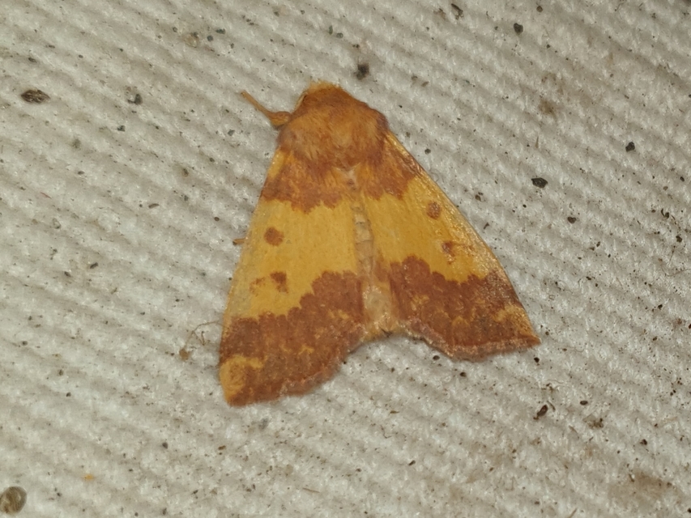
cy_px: 259
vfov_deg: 53.1
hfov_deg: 67.3
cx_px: 346
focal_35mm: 26
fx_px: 519
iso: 50
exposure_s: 1/2611
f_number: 1.5
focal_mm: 4.3
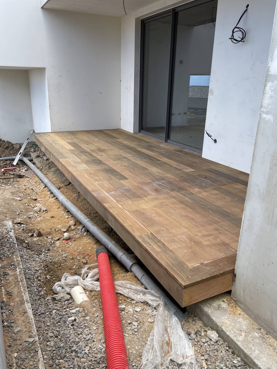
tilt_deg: -19.7
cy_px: 191
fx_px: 288
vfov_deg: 65.3
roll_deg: -1.2
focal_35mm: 27
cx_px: 140
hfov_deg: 51.4
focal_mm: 4.2
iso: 32
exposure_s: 1/678
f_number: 1.6
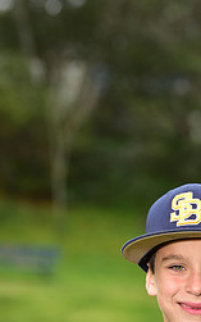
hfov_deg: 3.7
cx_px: 199
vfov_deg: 5.9
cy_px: 362
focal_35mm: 354
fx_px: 3101
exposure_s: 1/250
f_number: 6.3
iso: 400
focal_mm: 150
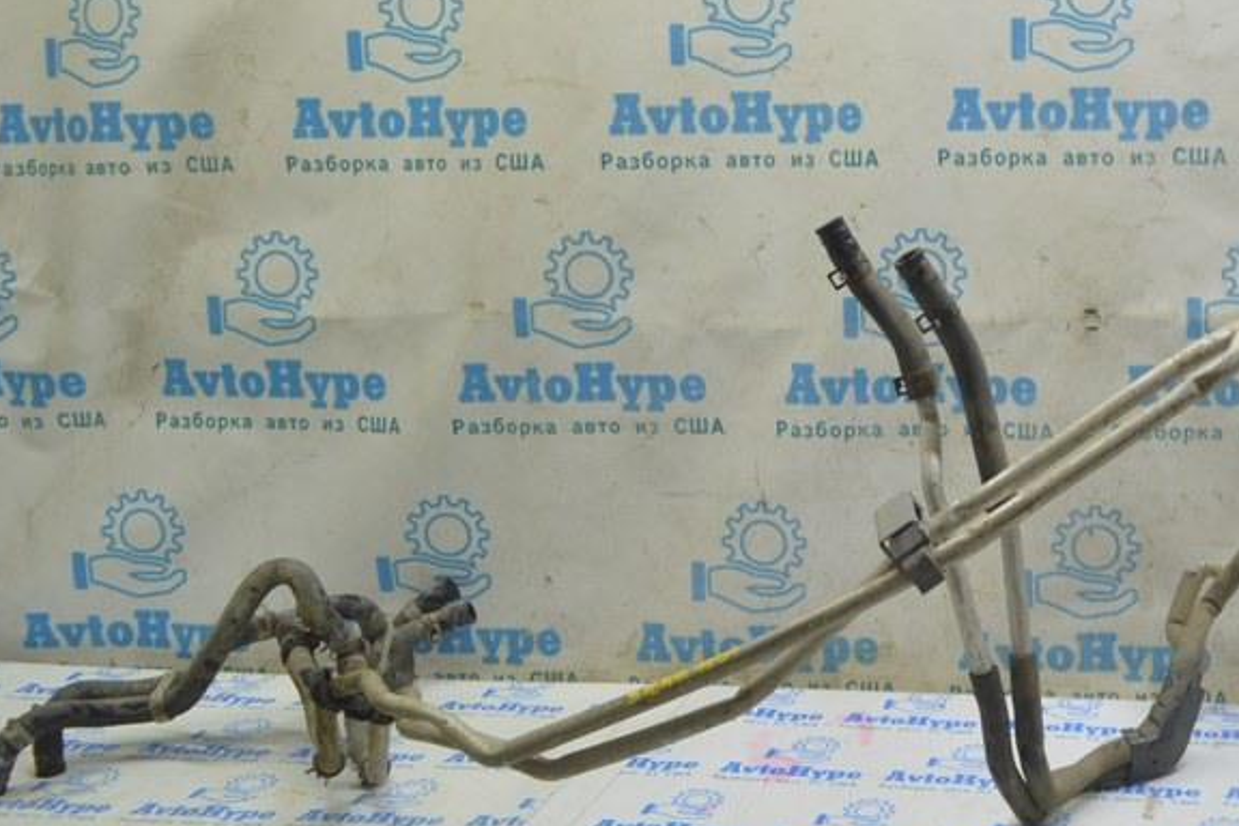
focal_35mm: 48
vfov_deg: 27.8
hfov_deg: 39.0
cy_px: 238
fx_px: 1652
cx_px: 1050
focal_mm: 18
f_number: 5.6
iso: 400
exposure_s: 1/20
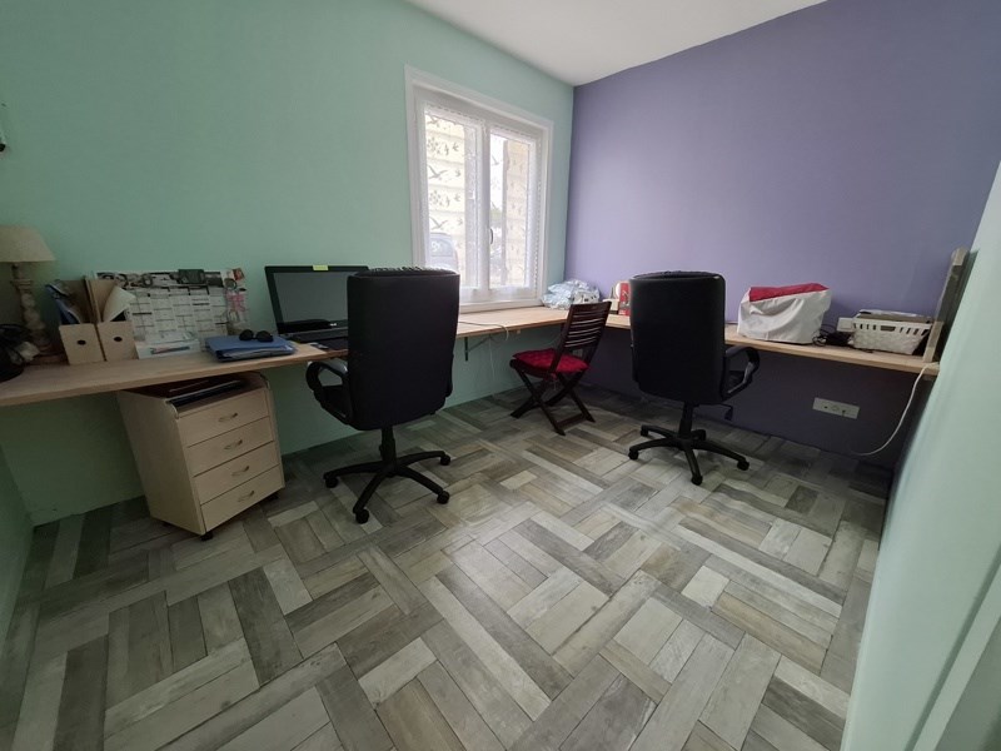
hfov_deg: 106.2
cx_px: 500
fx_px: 376
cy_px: 376
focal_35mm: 13
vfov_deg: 89.9
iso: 160
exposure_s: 1/50
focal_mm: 1.74
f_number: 2.2
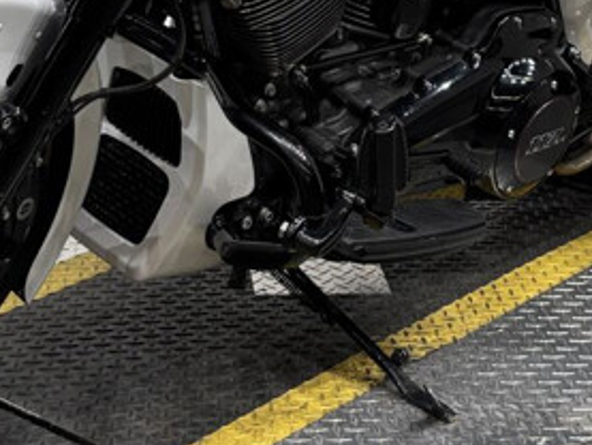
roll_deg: -1.5
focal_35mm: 100
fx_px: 1711
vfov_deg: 14.3
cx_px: 296
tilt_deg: -10.6
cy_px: -96
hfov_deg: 19.6
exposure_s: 1/120
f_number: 1.6
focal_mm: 5.96
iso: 100
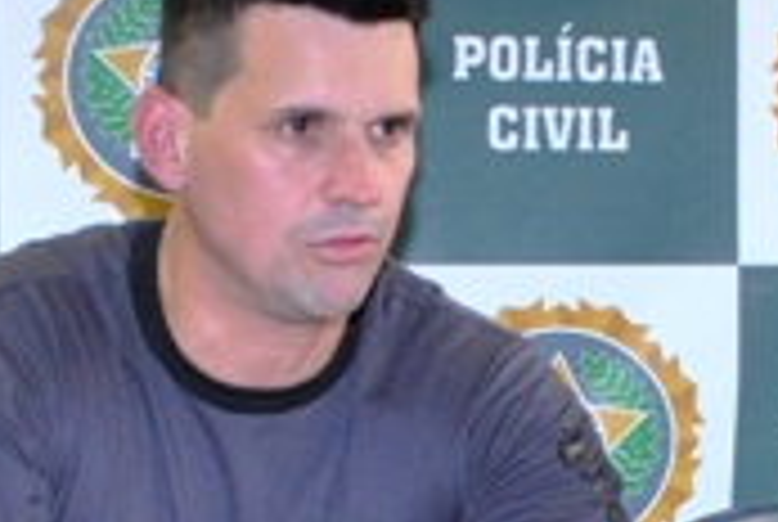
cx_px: 594
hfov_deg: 13.3
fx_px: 3312
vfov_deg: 9.0
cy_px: 400
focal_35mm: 153
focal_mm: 22
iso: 800
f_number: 5.6
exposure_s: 1/40
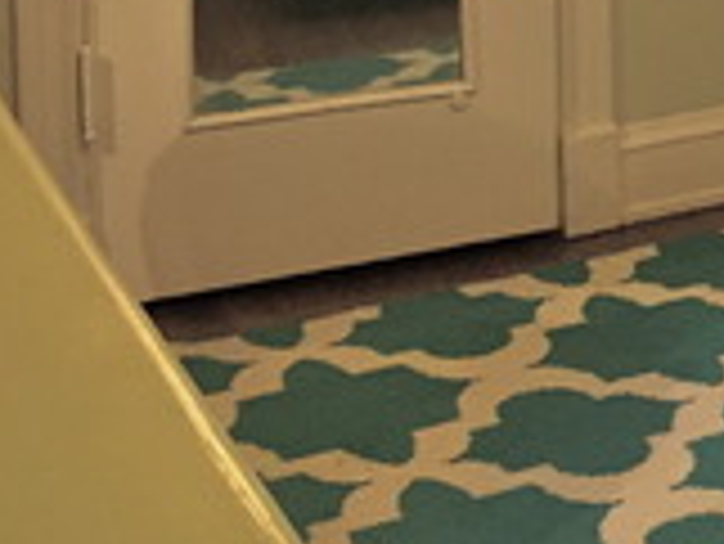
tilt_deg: -4.1
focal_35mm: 115
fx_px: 2407
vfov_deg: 11.8
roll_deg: -0.3
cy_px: -463
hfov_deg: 14.9
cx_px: 1313
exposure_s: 1/17
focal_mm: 4.15
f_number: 2.2
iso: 250
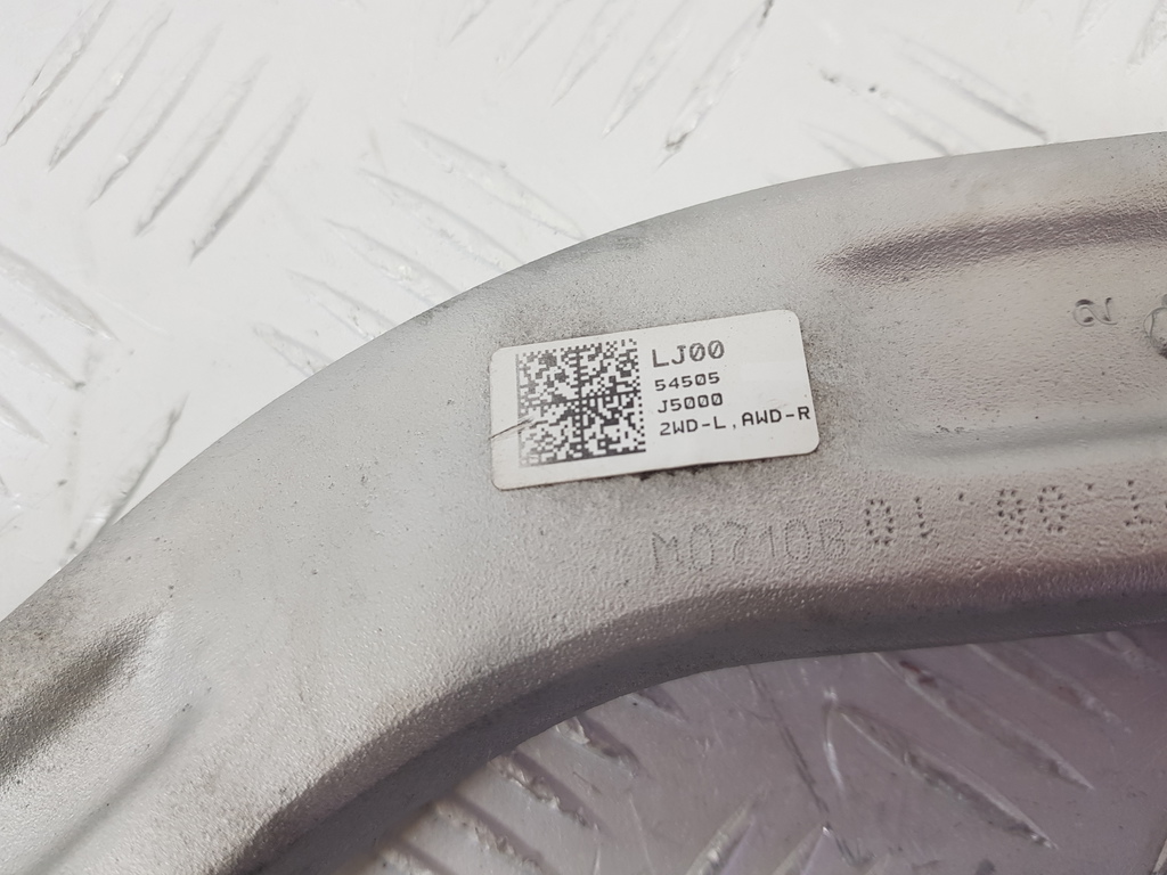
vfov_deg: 53.1
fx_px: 877
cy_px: 438
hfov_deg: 67.3
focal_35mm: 26
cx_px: 584
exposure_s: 1/100
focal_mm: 4.2
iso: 64
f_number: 1.7
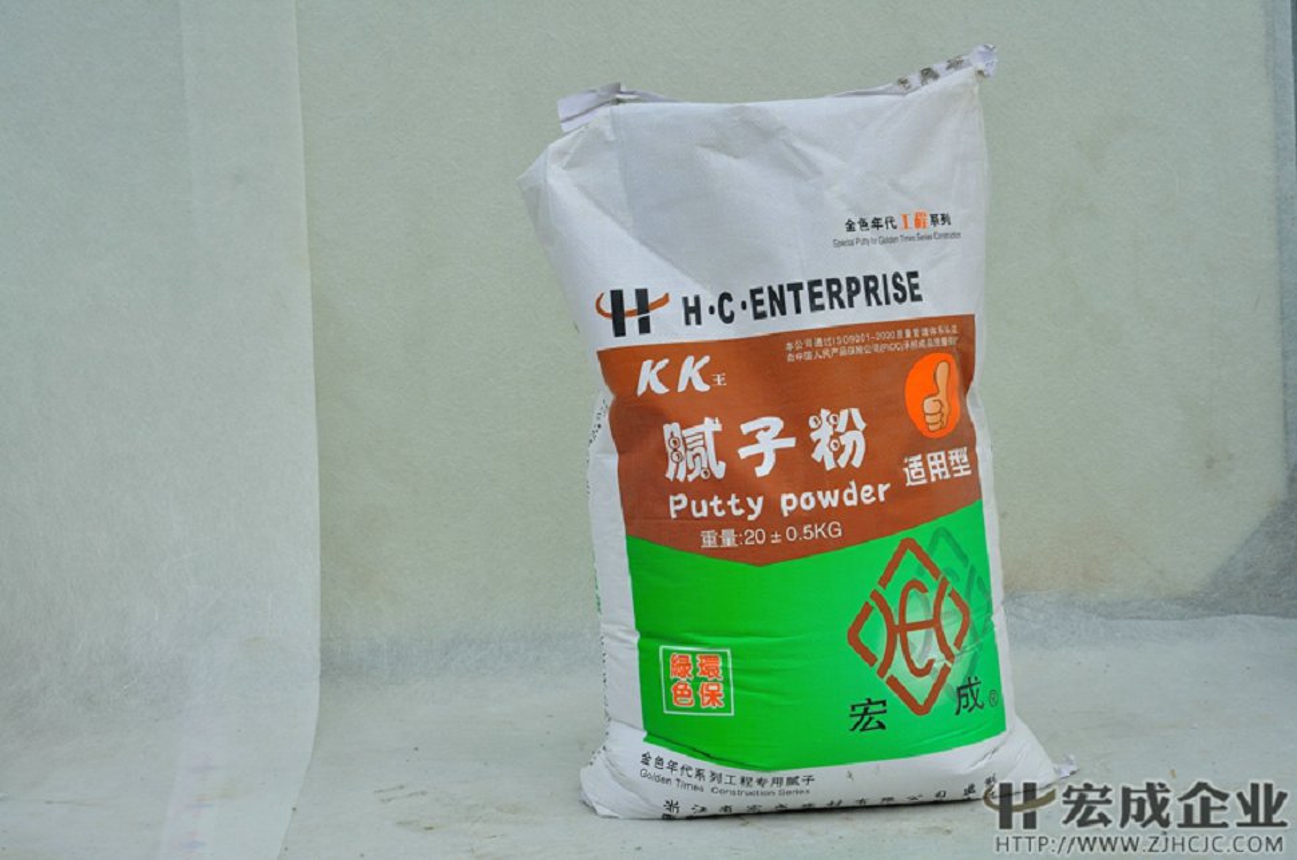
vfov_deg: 18.1
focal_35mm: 75
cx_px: 648
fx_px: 2697
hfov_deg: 27.0
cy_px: 430
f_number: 9
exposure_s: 1/160
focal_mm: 50
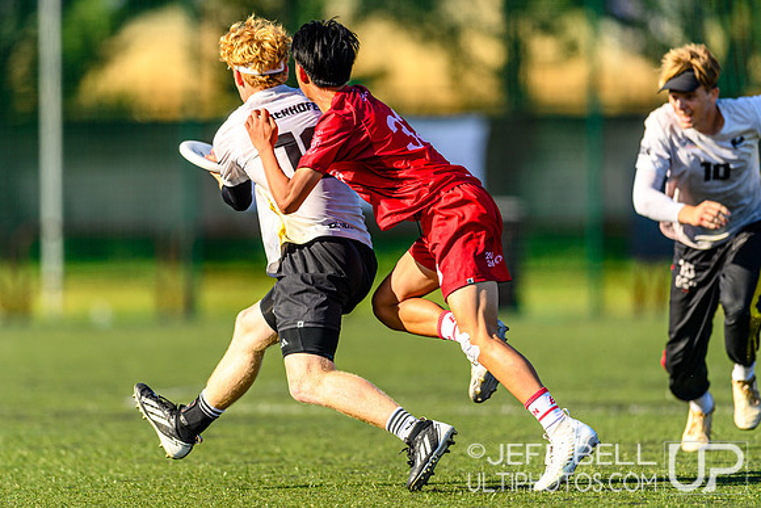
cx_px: 292
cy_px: 217
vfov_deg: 2.6
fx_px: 11184
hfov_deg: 3.9
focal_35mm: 529
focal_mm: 400
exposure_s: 1/1250
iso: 110
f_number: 3.2
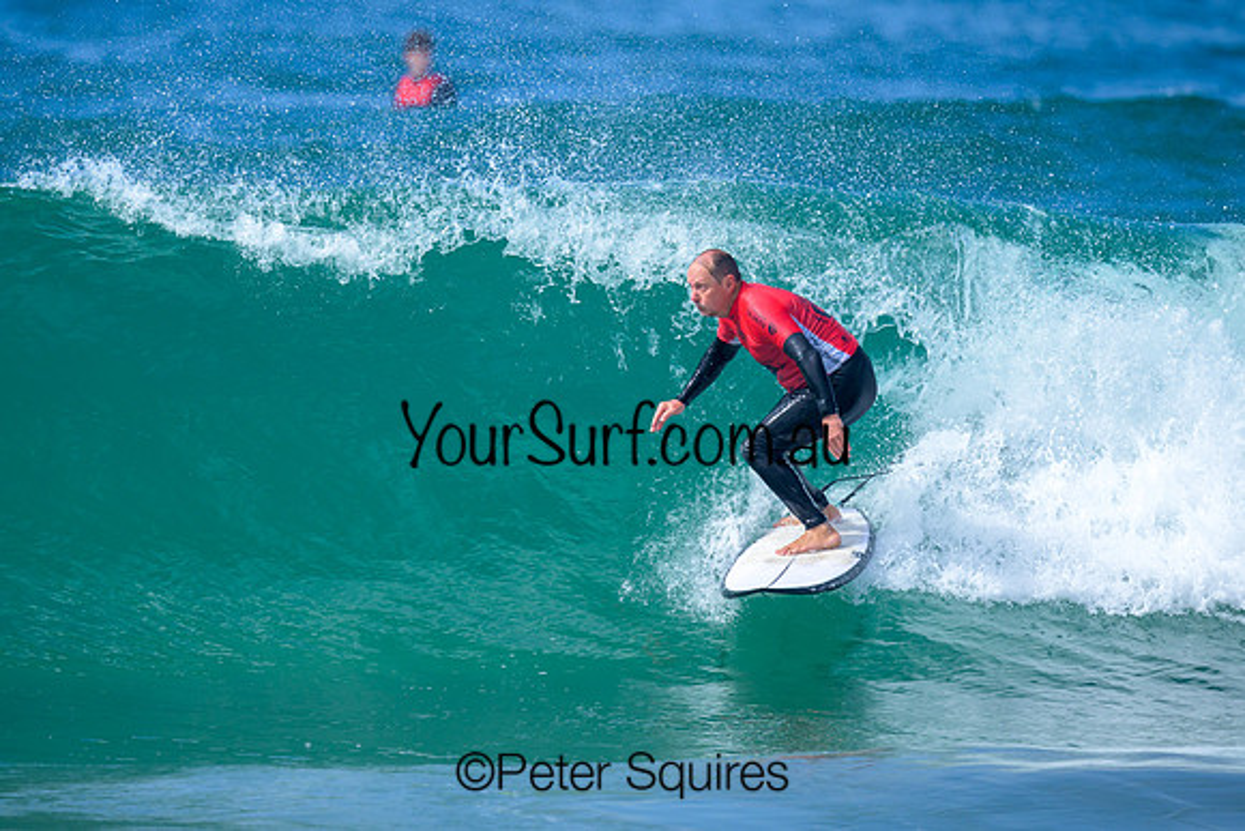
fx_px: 38043
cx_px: 579
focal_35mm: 1100
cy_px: 303
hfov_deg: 1.9
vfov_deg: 1.3
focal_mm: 800
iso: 360
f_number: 6.3
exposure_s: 1/2000
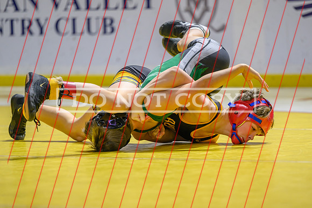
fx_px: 2036
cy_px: 129
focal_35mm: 235
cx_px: 187
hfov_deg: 8.8
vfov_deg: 5.9
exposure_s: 1/800
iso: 1250
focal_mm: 185
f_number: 2.8
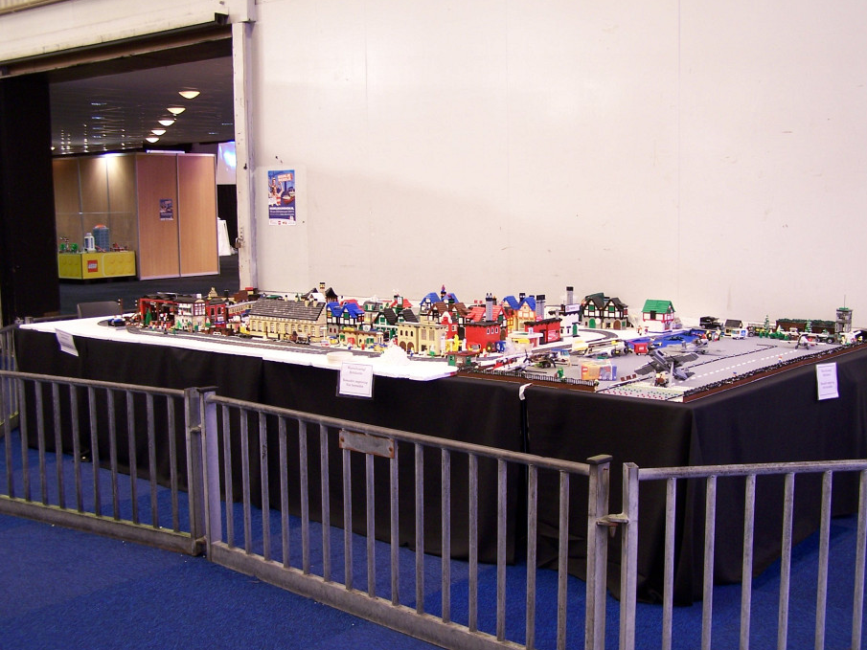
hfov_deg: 43.8
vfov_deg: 33.6
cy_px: 357
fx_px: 1077
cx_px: 468
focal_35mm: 43
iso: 80
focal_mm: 6.3
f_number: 2.8
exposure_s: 1/2
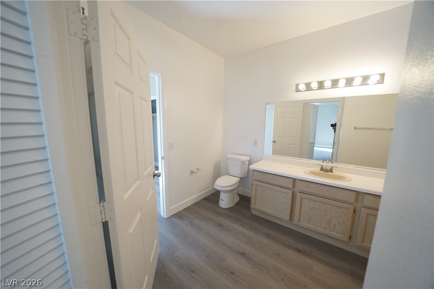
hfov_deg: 112.6
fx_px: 145
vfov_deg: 90.0
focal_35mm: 12
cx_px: 217
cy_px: 144
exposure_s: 1/125
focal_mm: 12
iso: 2500
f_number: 7.1
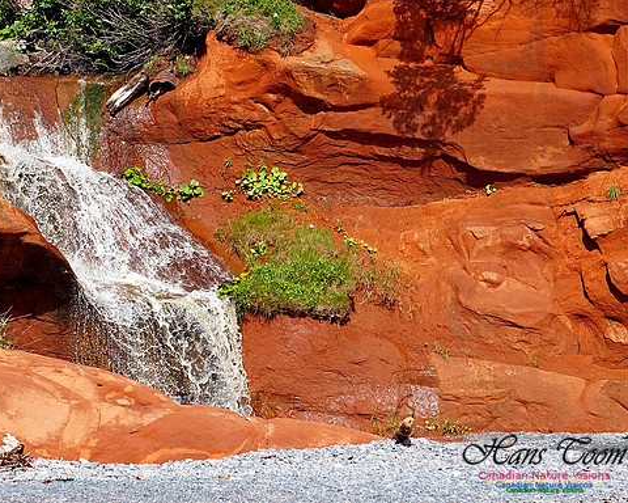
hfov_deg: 10.9
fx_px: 3290
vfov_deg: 8.7
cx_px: 256
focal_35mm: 177
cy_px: 252
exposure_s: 1/1000
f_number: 13
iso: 1000
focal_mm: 104
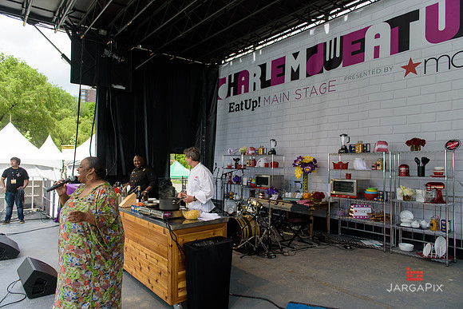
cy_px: 154
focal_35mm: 24
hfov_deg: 73.7
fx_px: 309
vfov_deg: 53.2
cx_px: 232
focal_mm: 24
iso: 250
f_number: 3.2
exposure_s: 1/1000
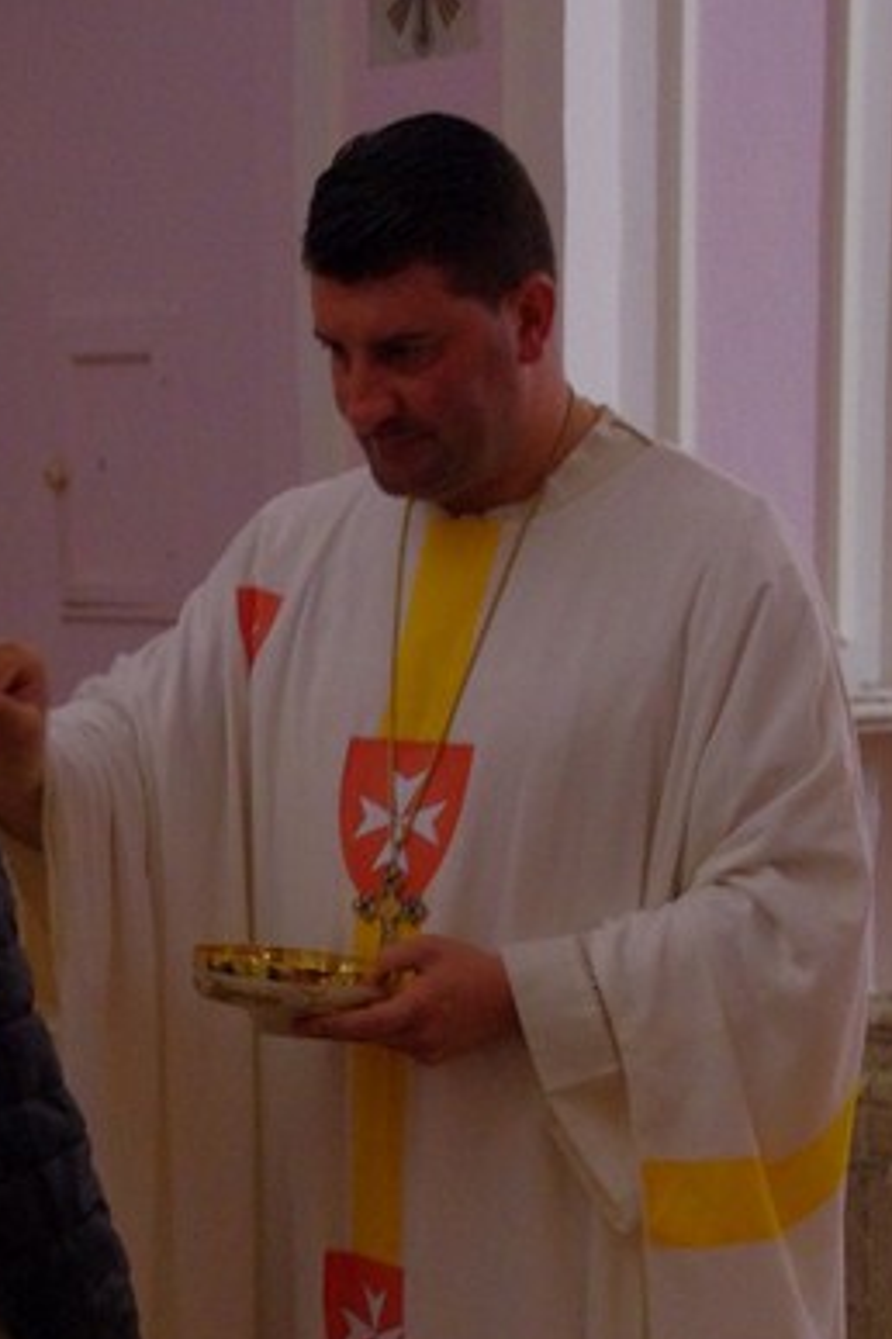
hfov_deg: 8.9
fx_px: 5722
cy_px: 1291
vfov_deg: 13.2
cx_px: 256
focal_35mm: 154
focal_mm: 53
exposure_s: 1/15
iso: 3200
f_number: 8
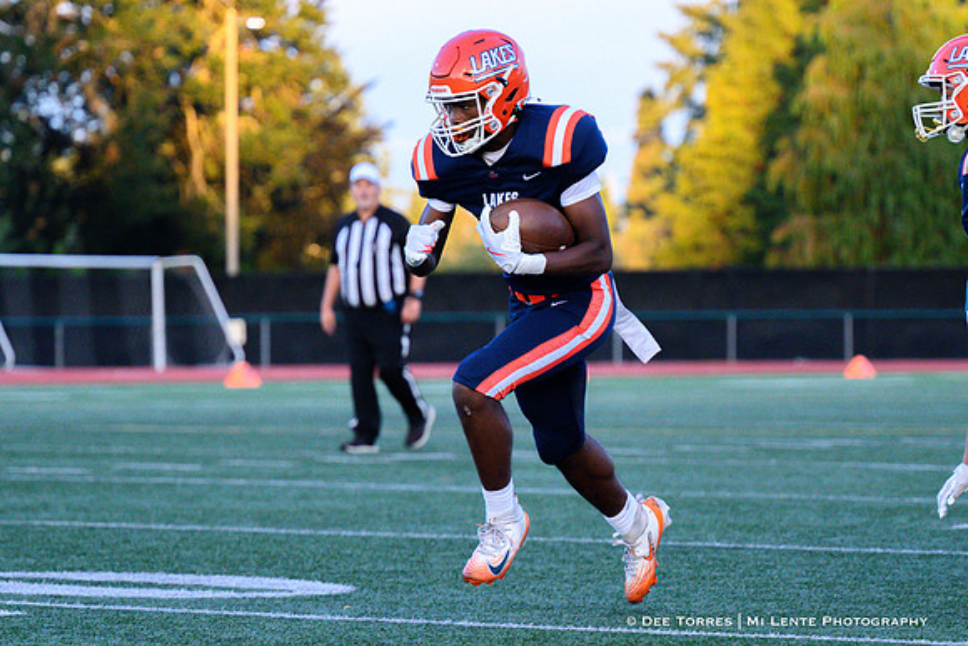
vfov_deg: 7.1
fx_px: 5222
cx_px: 531
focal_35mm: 194
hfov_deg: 10.6
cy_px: 395
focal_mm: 140
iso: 4000
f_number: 4
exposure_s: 1/1600
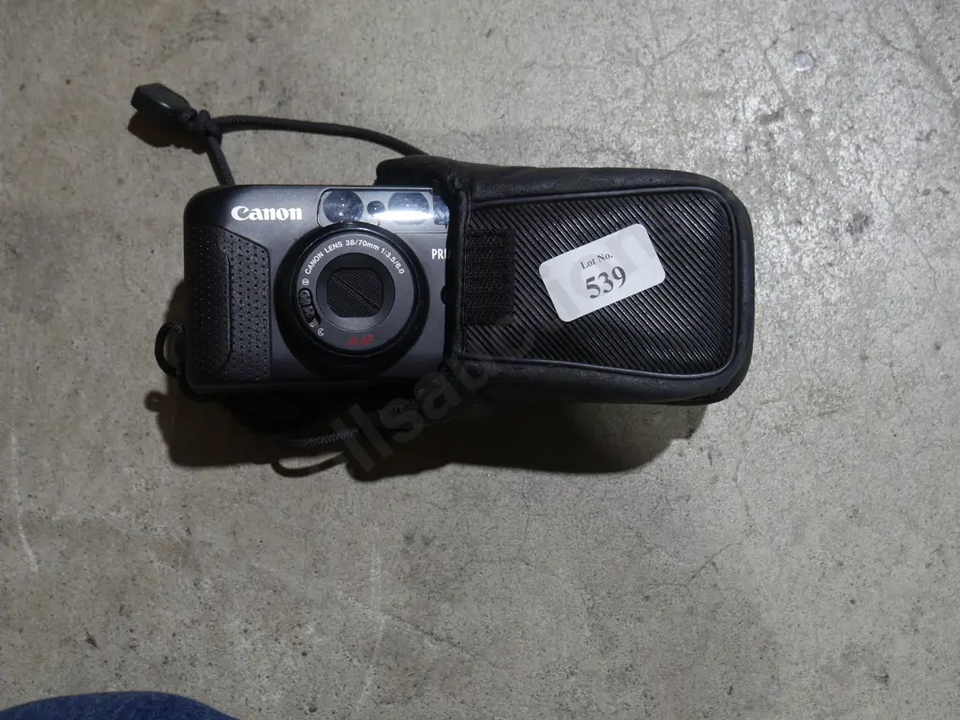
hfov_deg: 44.8
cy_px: 360
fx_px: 1165
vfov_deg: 34.3
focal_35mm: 42
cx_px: 480
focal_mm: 21
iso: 320
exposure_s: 1/60
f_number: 4.6
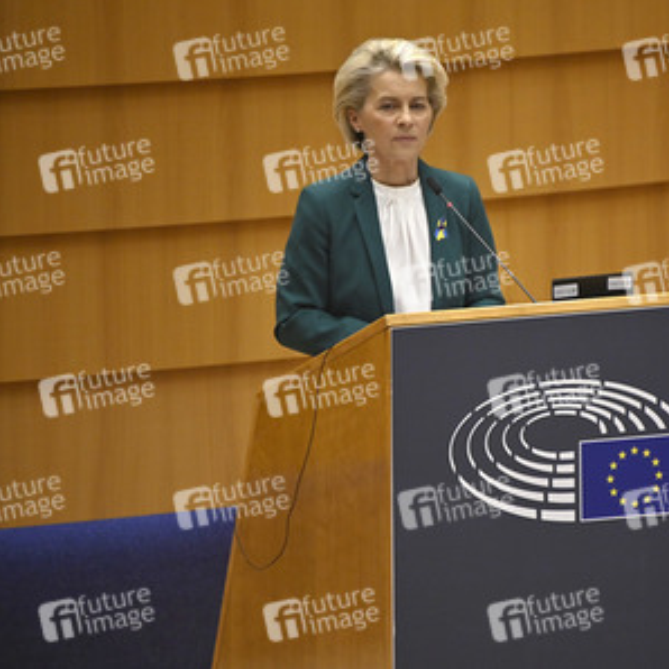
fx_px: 14037
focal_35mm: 642
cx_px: 485
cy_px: 334
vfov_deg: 2.7
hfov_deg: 2.7
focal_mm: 500
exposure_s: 1/400
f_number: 6.3
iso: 2000
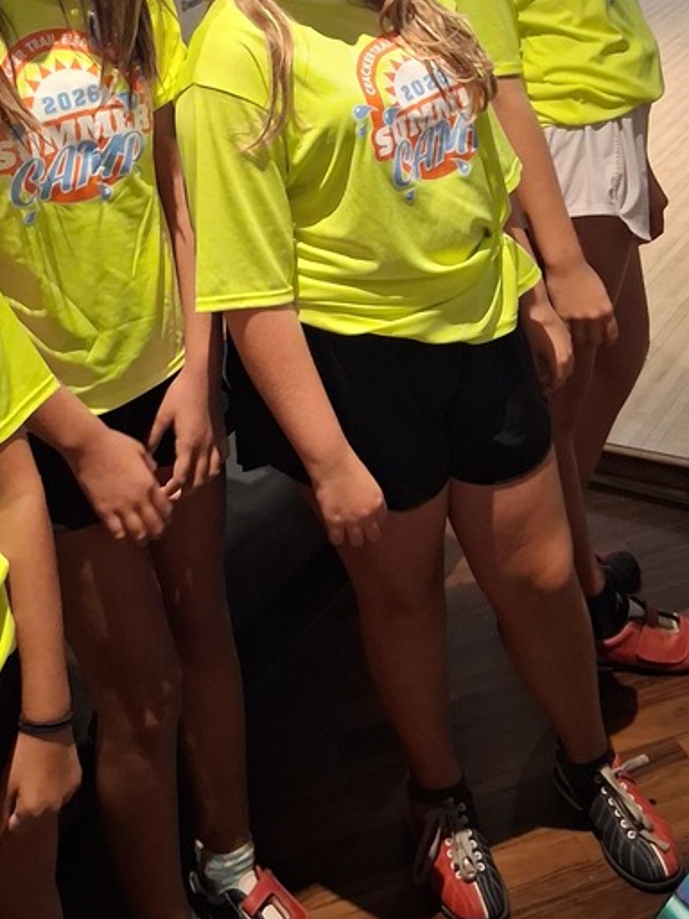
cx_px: 226
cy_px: 118
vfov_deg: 35.0
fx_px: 1380
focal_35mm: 52
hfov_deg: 27.8
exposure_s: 1/30
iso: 400
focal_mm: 3.98
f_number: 1.8
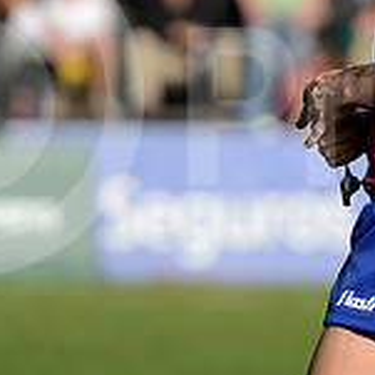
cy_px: 101
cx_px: 387
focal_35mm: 884
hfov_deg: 2.0
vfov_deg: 2.0
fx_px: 10835
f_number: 4
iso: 500
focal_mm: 270
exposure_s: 1/2000
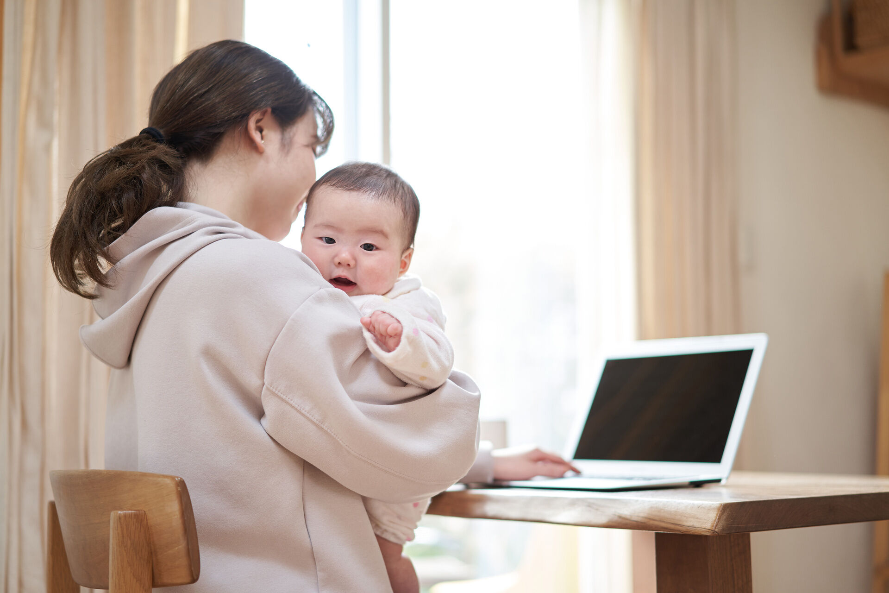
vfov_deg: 24.6
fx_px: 1358
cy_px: 296
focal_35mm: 55
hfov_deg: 36.2
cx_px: 444
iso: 320
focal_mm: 55
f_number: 1.8
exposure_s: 1/160
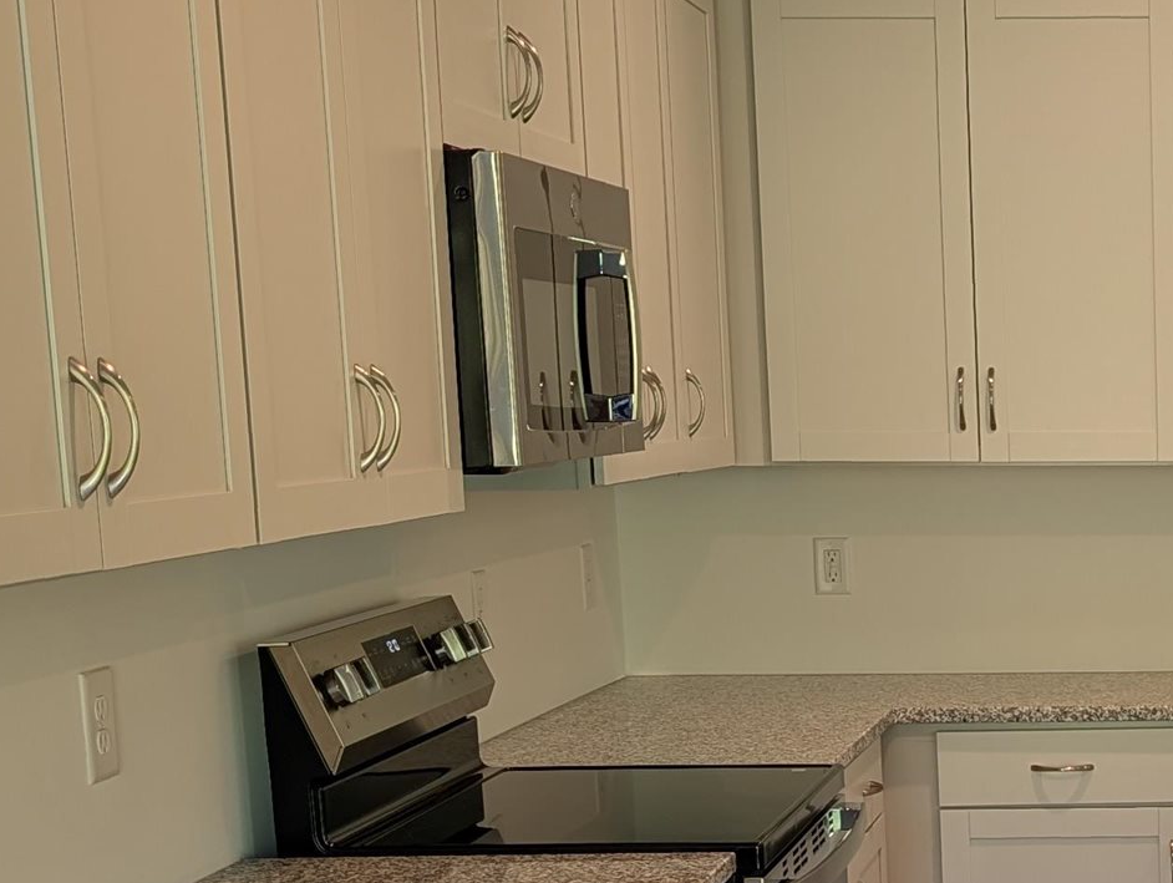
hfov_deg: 23.4
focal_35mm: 78
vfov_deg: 18.4
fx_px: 2646
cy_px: 912
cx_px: 1293
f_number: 1.68
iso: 23
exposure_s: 1/120
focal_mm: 6.9
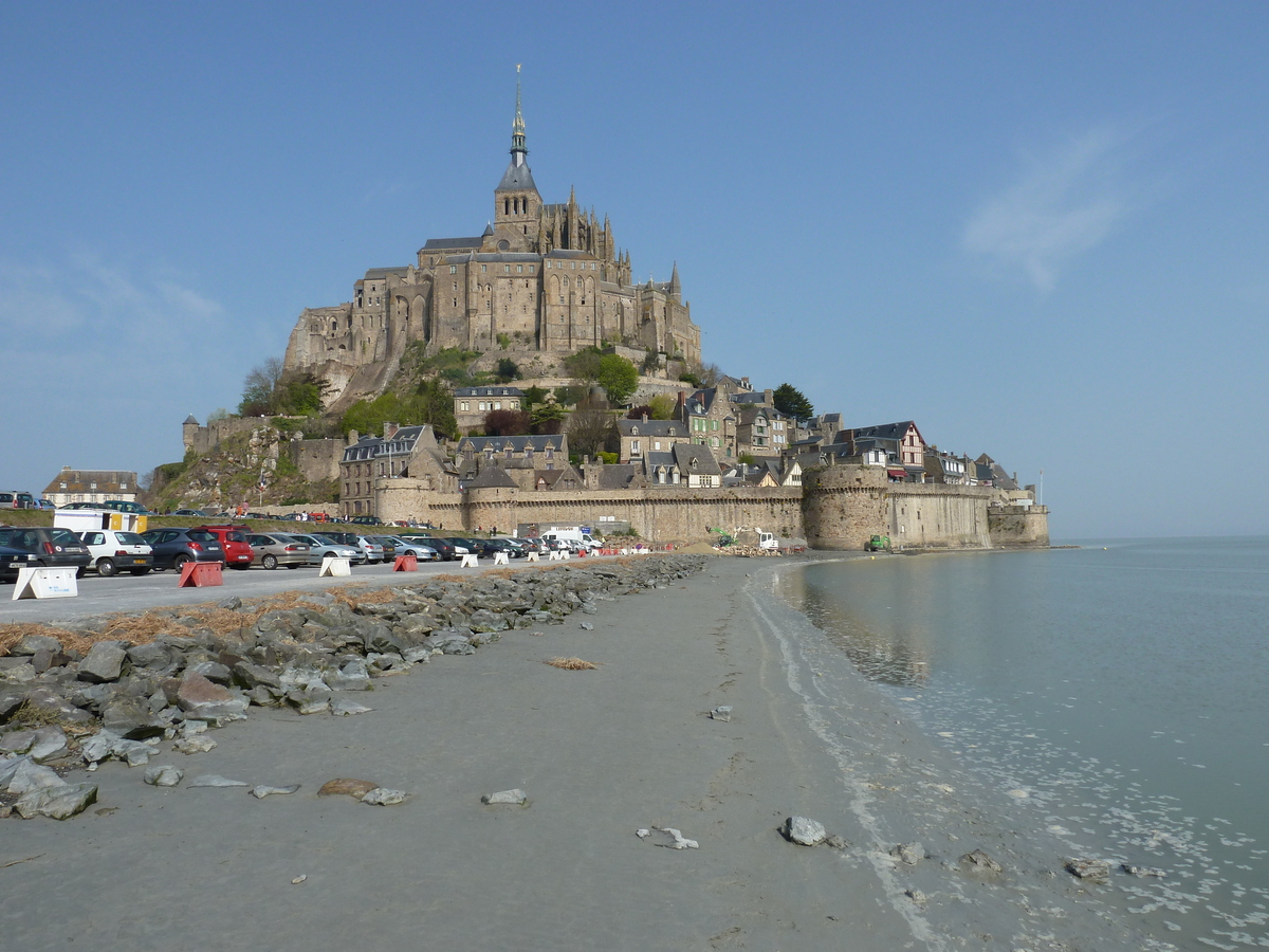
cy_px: 476
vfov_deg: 54.9
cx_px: 634
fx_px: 916
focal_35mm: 25
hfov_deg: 69.4
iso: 80
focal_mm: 4.1
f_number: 5.6
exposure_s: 1/400
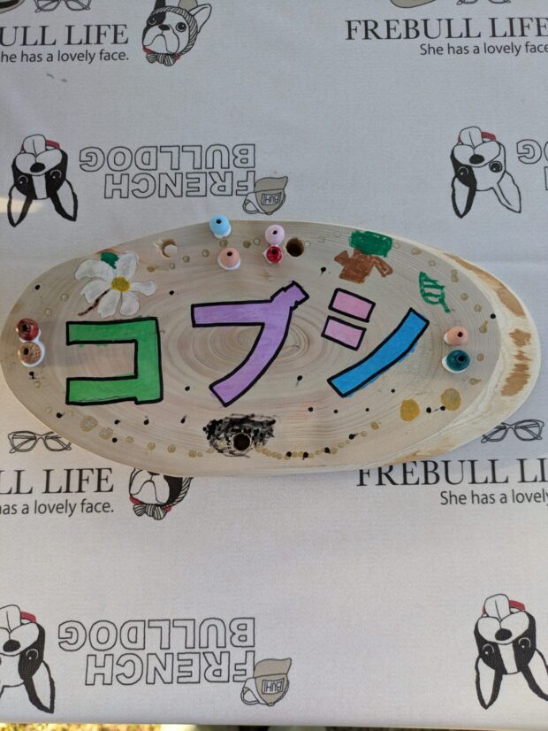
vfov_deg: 69.4
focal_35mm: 25
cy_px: 366
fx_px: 527
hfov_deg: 54.9
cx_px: 274
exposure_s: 1/178
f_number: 1.89
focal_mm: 5.43
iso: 50
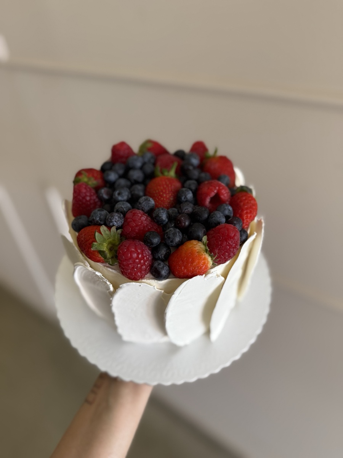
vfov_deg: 71.6
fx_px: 317
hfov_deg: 56.8
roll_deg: +6.0
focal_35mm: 24
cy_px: 229
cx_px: 172
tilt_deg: -38.4
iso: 200
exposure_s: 1/60
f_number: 1.78
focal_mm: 6.76
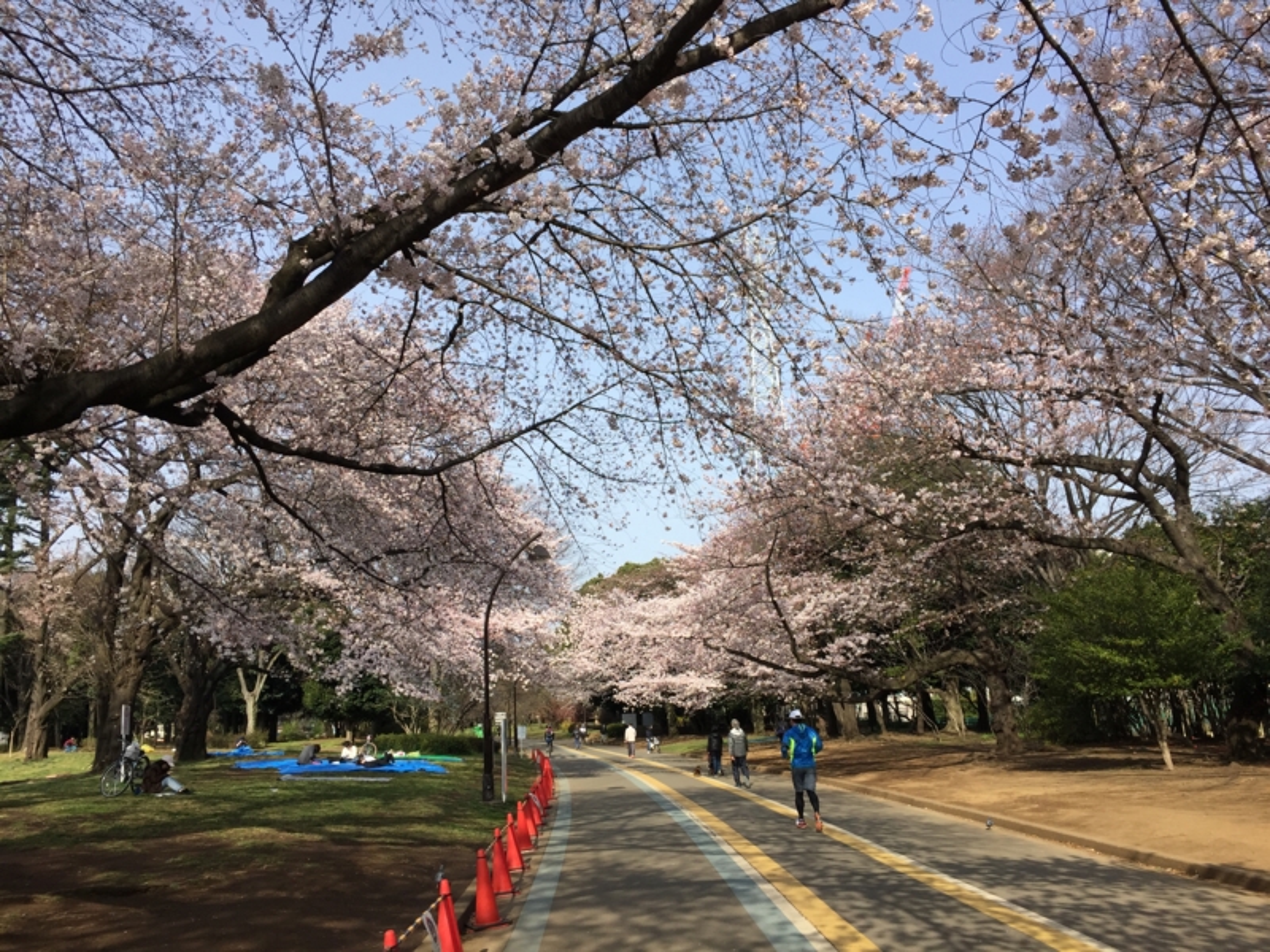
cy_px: 476
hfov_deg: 61.7
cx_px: 635
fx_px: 1064
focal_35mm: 29
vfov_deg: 48.2
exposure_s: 1/1464
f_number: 2.2
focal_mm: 4.15
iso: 32
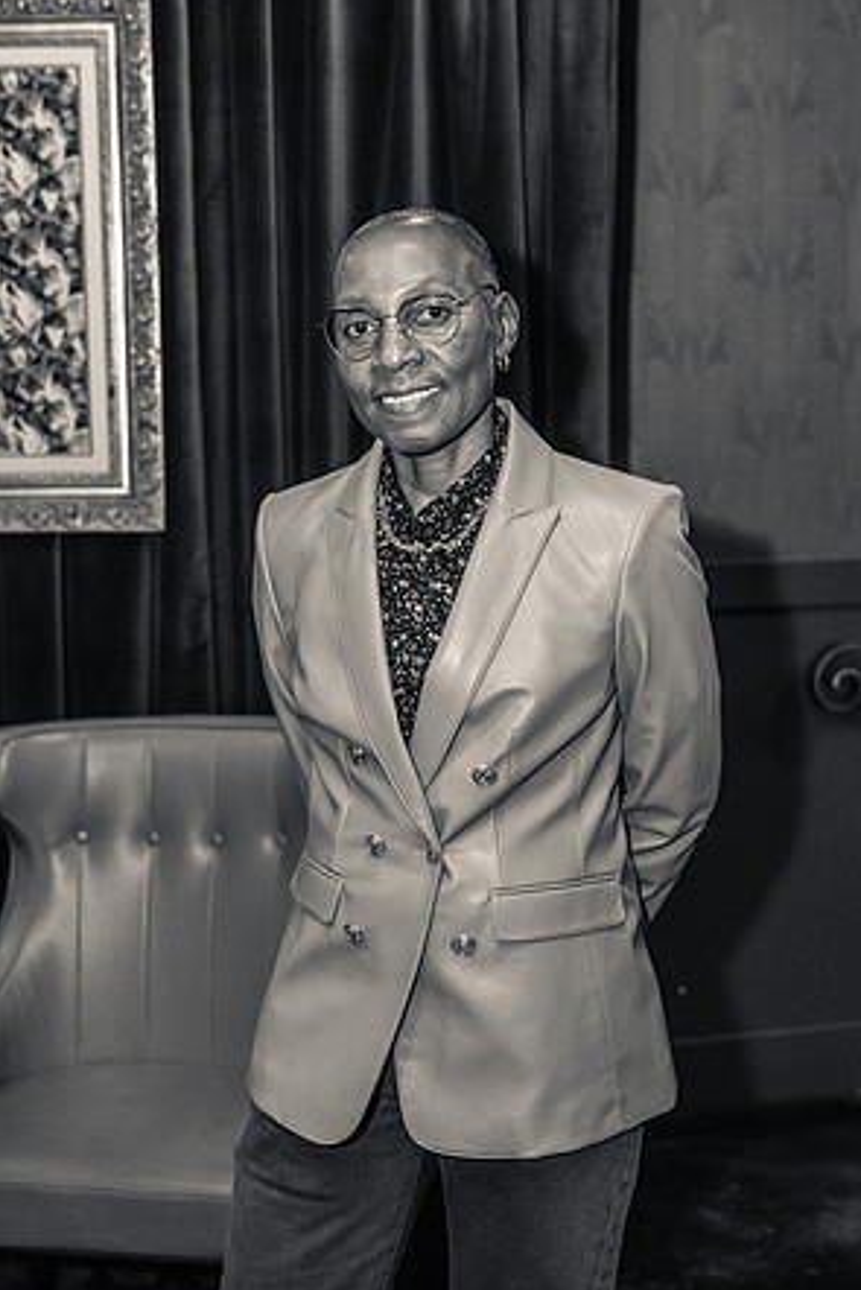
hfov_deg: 23.0
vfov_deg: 33.9
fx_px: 2115
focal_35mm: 59
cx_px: 435
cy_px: 648
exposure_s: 1/125
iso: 4000
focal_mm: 38.7
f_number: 2.8
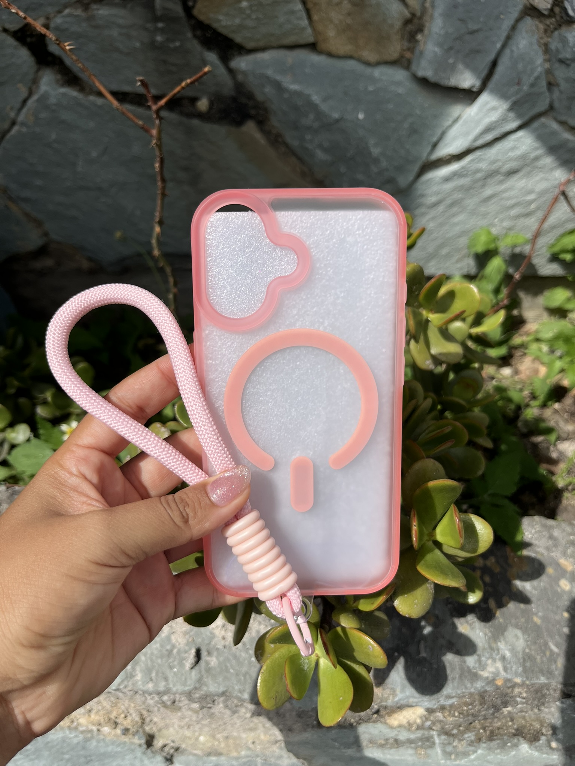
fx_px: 576
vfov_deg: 67.3
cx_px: 288
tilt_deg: -45.6
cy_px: 383
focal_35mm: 26
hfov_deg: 53.1
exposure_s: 1/5848
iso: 50
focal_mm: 5.1
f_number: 1.6
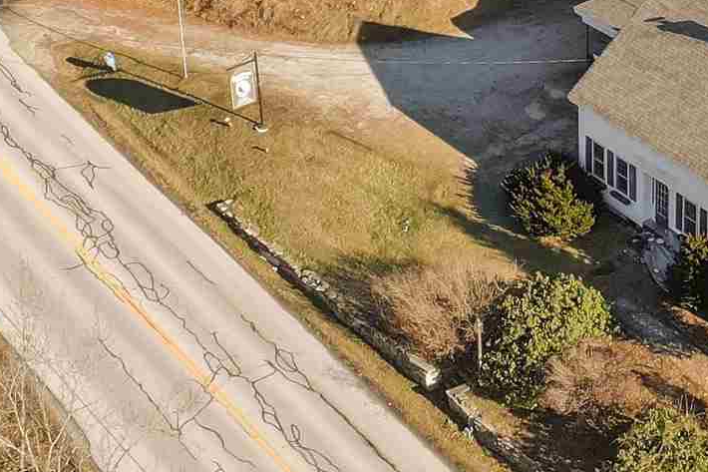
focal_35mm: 108
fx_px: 2123
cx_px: 641
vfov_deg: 12.6
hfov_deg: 18.6
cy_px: 24
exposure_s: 1/35
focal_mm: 4.5
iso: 100
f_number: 2.8
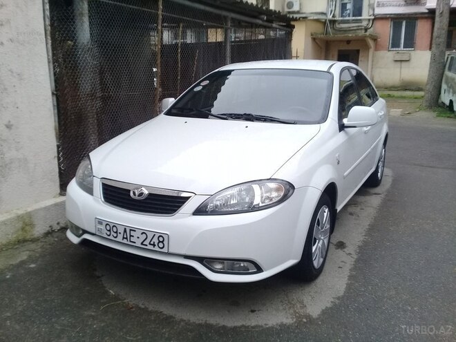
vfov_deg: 45.4
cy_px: 171
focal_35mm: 31
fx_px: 408
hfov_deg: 58.4
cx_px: 228
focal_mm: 3.3
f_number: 2.2
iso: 64
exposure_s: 1/120
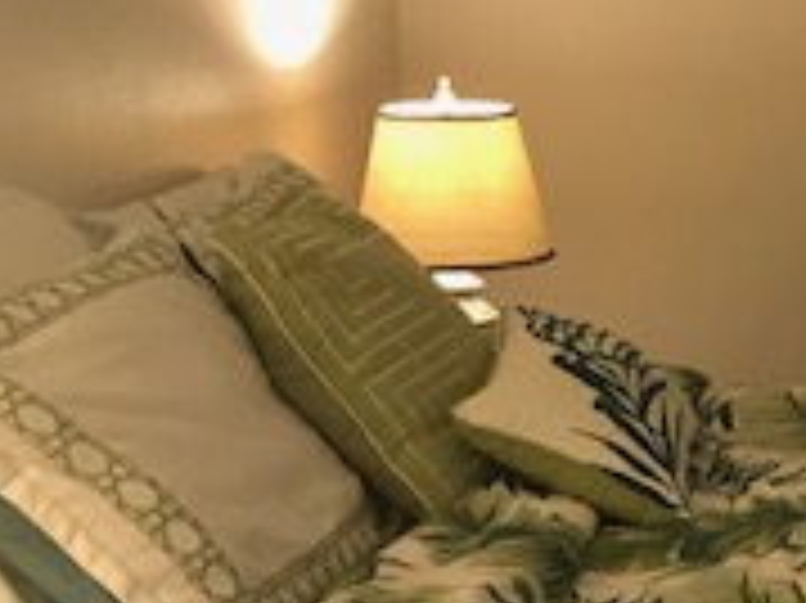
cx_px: 1207
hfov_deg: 17.6
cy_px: 387
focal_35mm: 100
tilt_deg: -11.7
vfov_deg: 14.8
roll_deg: -1.1
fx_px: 2327
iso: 80
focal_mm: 3.99
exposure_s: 1/15
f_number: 1.8
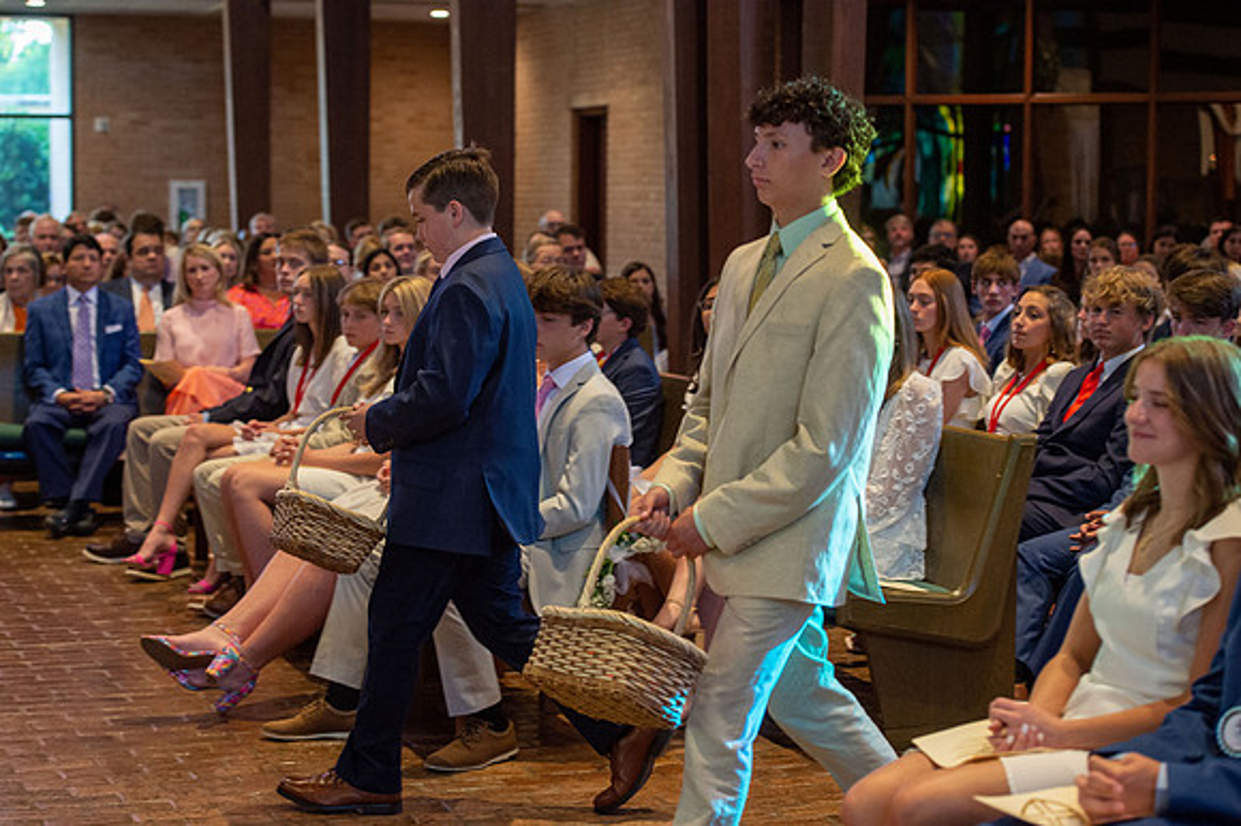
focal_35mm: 78
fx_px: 2687
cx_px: 620
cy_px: 413
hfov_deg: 26.0
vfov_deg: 17.5
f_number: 4.5
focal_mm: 78
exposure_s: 1/200
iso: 3200
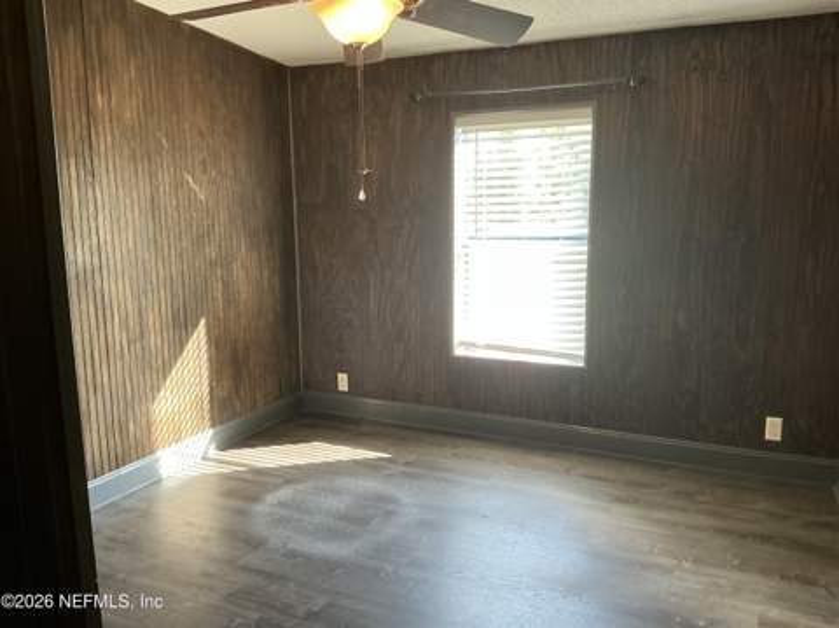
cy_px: 314
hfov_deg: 63.5
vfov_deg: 49.7
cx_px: 420
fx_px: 678
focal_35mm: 28
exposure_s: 1/61
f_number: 1.8
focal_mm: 3
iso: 64
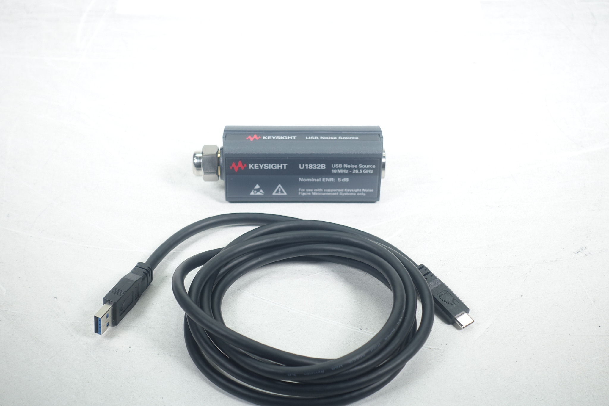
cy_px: 203
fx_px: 1184
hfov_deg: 28.8
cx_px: 304
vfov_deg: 19.5
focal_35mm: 70
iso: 125
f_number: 4
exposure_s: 1/100
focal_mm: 25.7
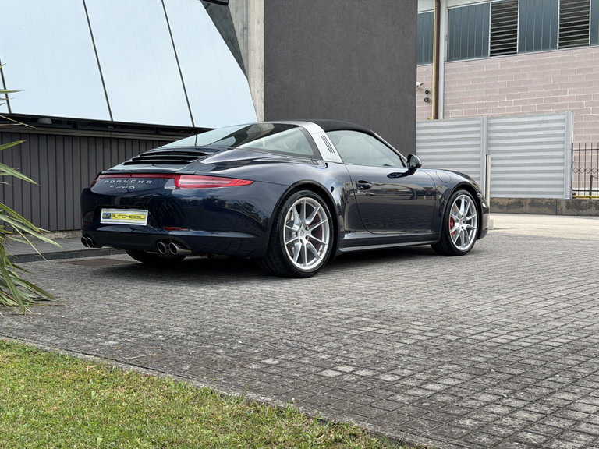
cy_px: 224
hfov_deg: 39.7
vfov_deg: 30.3
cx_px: 300
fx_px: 831
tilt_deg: -4.3
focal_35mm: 48
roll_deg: -0.6
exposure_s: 1/987
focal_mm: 6.76
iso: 64
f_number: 1.78
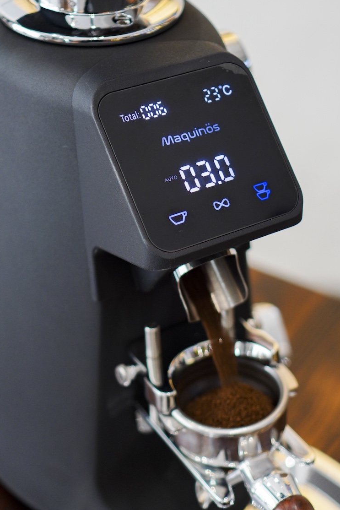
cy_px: 250
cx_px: 204
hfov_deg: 19.3
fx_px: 1001
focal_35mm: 71
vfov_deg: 28.6
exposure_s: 1/100
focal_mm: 35
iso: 320
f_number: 1.8
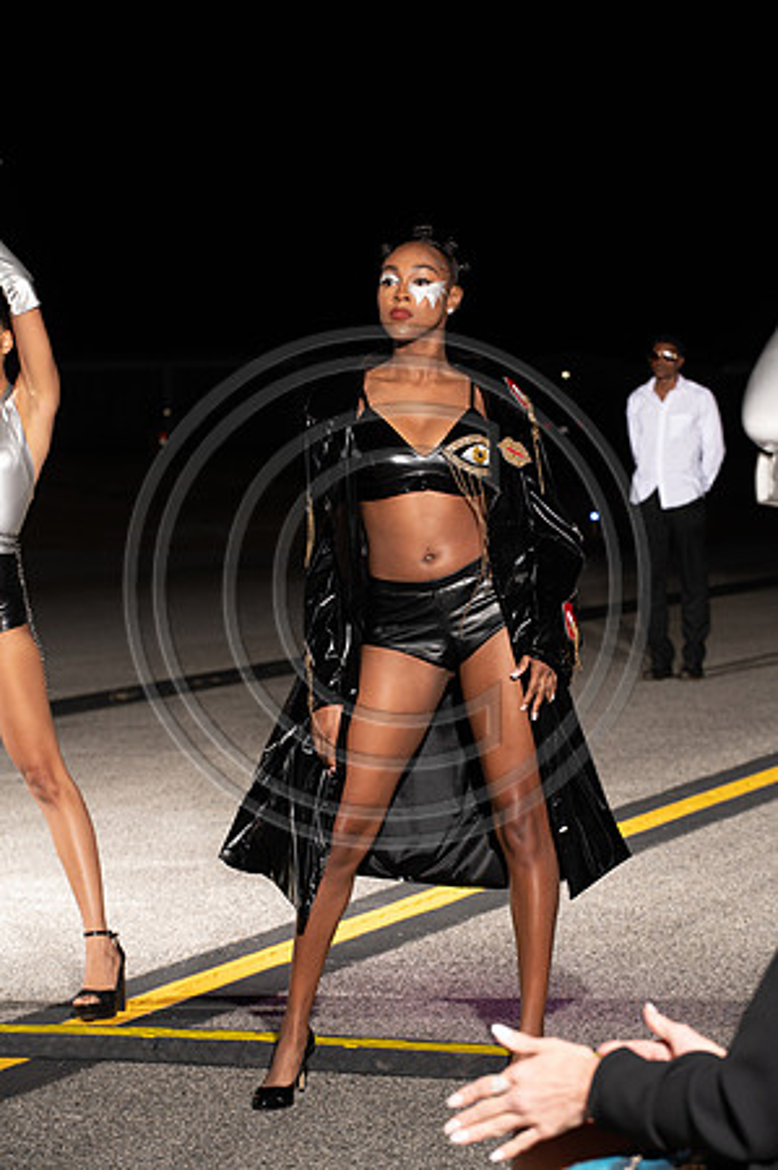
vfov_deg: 20.0
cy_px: 585
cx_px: 389
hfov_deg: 13.4
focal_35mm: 102
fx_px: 3314
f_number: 6.3
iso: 1000
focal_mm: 102
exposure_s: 1/200
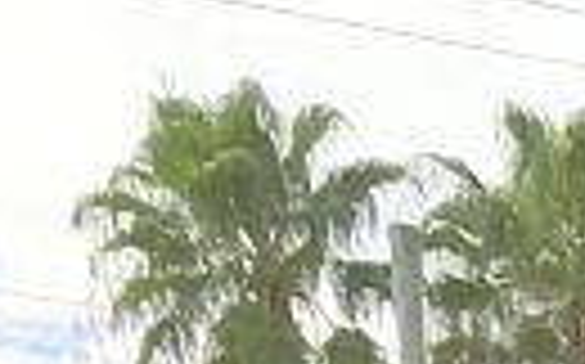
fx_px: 3871
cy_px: 1276
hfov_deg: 6.8
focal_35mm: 243
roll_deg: +3.4
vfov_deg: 5.0
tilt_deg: -2.8
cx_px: 2282
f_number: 2.2
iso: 25
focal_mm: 4.15
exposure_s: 1/3077
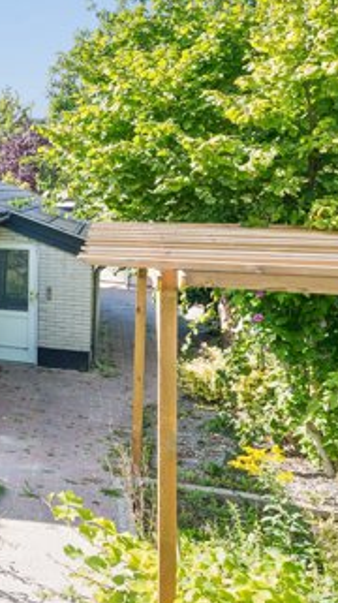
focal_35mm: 47
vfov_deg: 43.5
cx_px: -300
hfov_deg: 18.6
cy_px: 240
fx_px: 751
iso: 250
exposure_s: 1/60
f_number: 10
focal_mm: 18
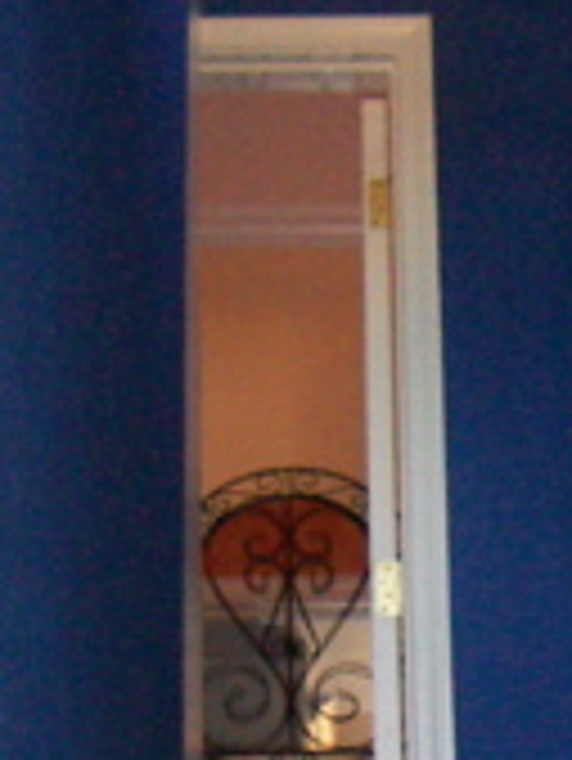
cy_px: 836
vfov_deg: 14.2
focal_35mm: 136
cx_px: 667
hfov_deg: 10.7
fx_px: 2993
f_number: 2.8
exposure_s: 1/50
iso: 200
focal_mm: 4.7
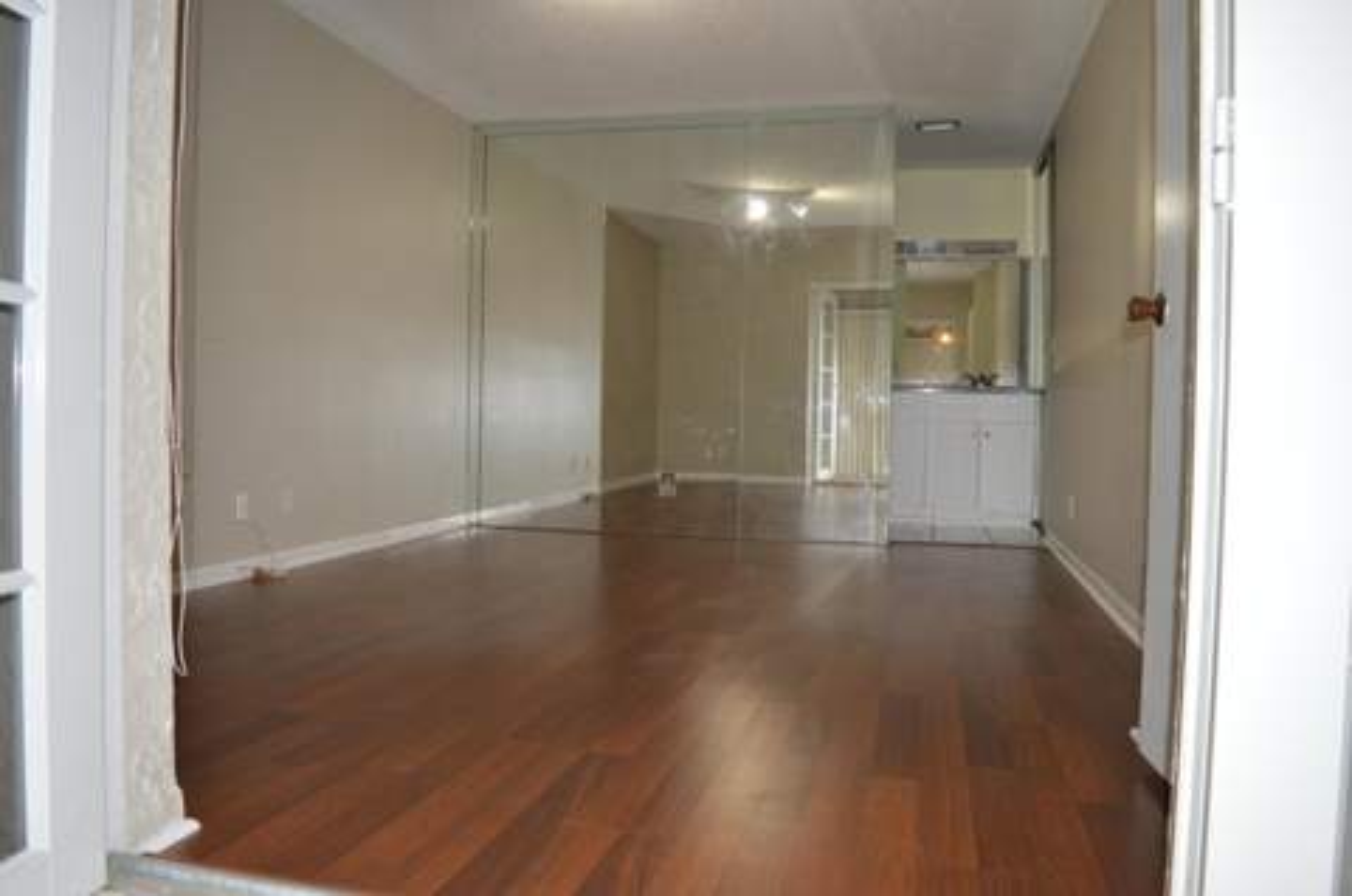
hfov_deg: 67.5
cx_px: 676
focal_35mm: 27
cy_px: 448
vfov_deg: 47.7
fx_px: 1012
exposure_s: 1/60
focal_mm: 18
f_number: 3.5
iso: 720
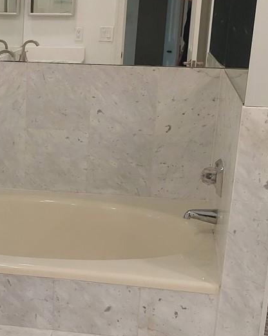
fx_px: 715
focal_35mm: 72
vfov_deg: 26.3
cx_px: 24
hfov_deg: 20.8
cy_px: 224
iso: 100
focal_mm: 5.23
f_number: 1.8
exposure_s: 1/120
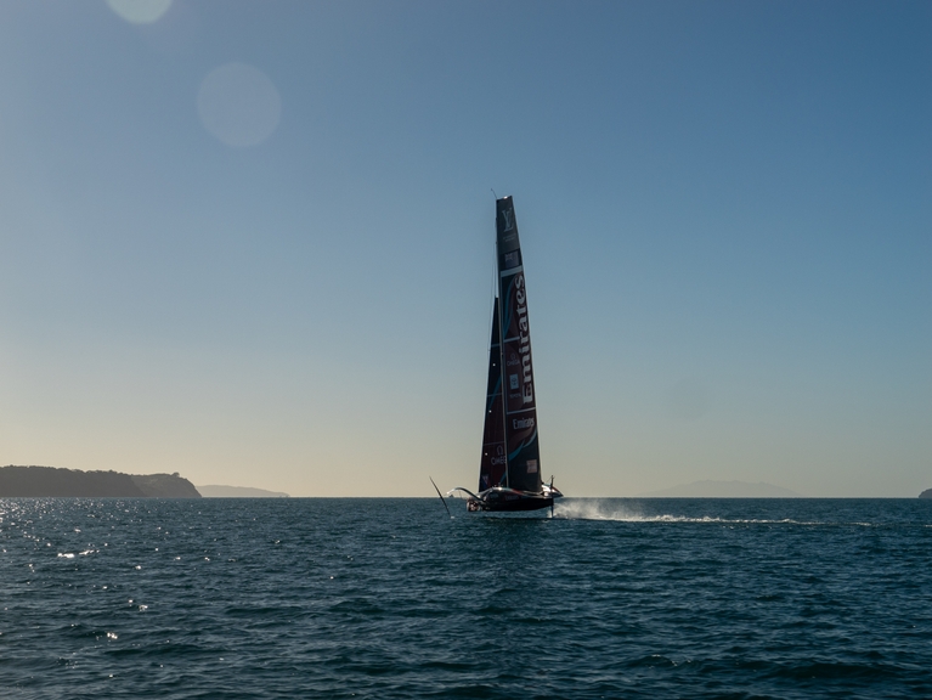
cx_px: 466
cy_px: 350
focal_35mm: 64
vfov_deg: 23.0
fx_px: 1717
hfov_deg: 30.4
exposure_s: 1/500
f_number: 7.1
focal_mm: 31
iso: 100
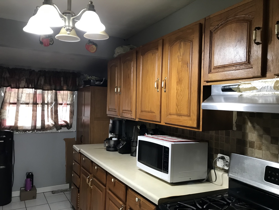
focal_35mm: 28
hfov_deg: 63.4
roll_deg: -1.9
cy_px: 105
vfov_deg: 49.7
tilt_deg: +1.0
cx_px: 140
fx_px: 226
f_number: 1.8
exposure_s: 1/15
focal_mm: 3.99
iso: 50
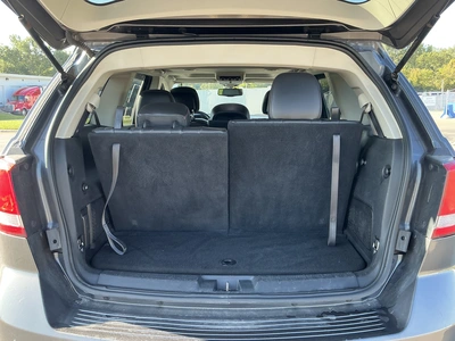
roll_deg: +1.4
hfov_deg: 63.4
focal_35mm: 28
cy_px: 170
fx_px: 368
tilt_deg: -11.1
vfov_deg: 49.7
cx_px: 228
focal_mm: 3
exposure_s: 1/122
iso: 50
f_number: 1.8
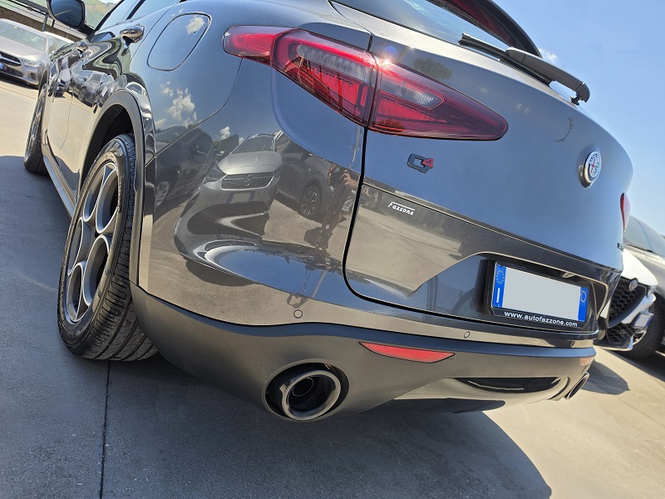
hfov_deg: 73.9
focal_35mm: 23
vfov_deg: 58.9
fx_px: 442
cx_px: 332
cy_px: 250
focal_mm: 6.5
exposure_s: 1/3889
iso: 64
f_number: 1.4
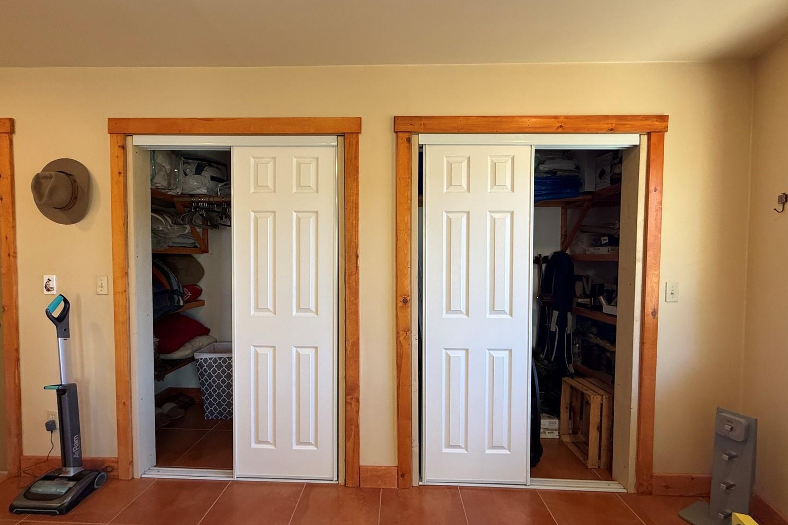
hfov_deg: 100.4
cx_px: 386
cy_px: 270
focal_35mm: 15
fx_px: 328
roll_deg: -0.8
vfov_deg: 77.3
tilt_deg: -2.2
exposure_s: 1/120
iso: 160
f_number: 2.2
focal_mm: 2.22
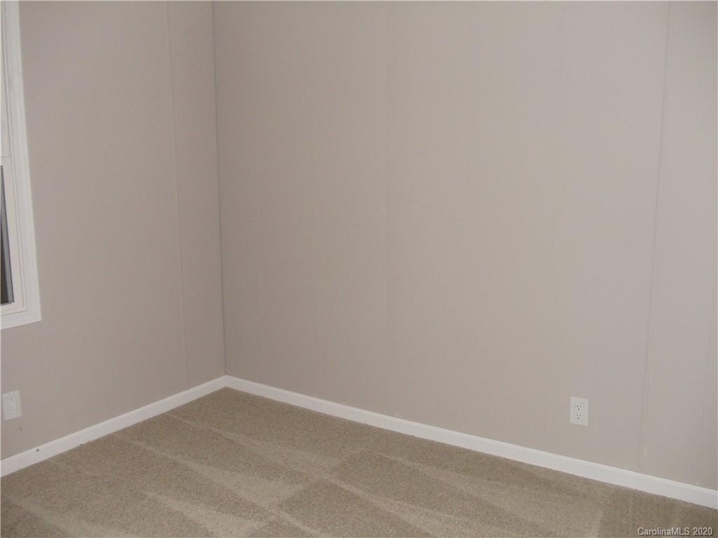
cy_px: 269
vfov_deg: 32.9
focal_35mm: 44
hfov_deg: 42.9
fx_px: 913
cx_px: 359
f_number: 3.5
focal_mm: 6
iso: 200
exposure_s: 1/30
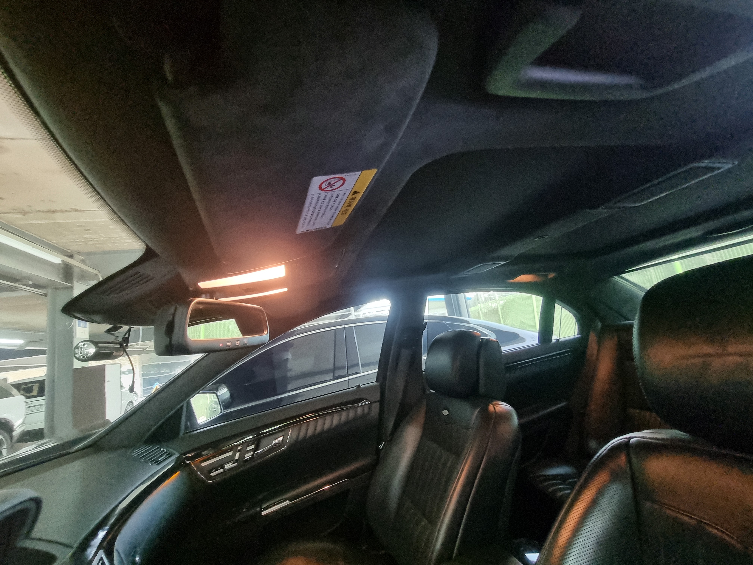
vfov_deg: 89.9
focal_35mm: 13
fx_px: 283
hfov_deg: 106.2
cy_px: 282
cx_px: 376
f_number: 2.2
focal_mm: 2.2
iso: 800
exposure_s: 1/24
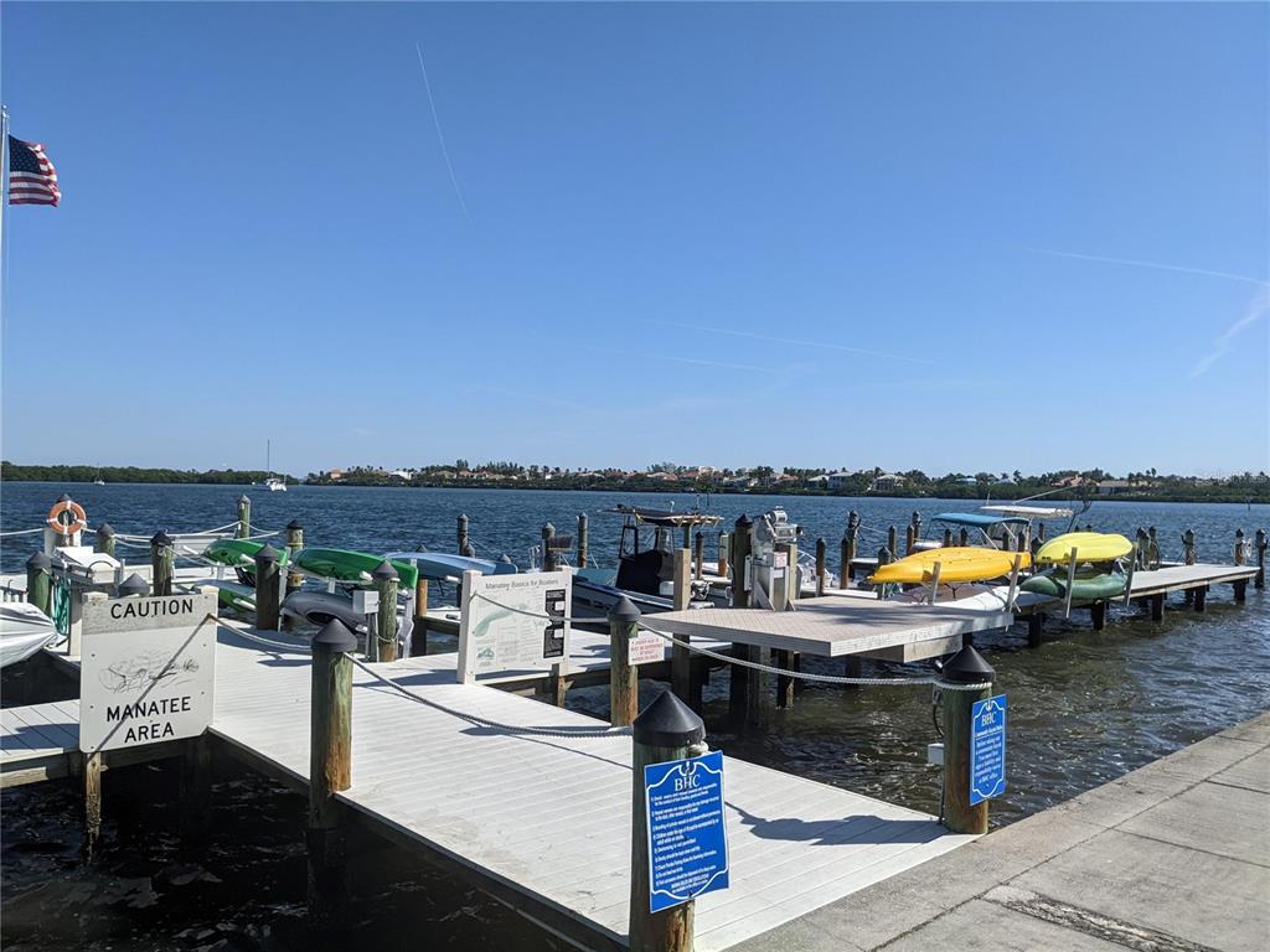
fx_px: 991
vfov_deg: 51.4
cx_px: 635
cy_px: 476
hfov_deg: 65.3
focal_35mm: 27
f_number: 1.73
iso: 64
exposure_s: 1/5882
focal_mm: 4.38
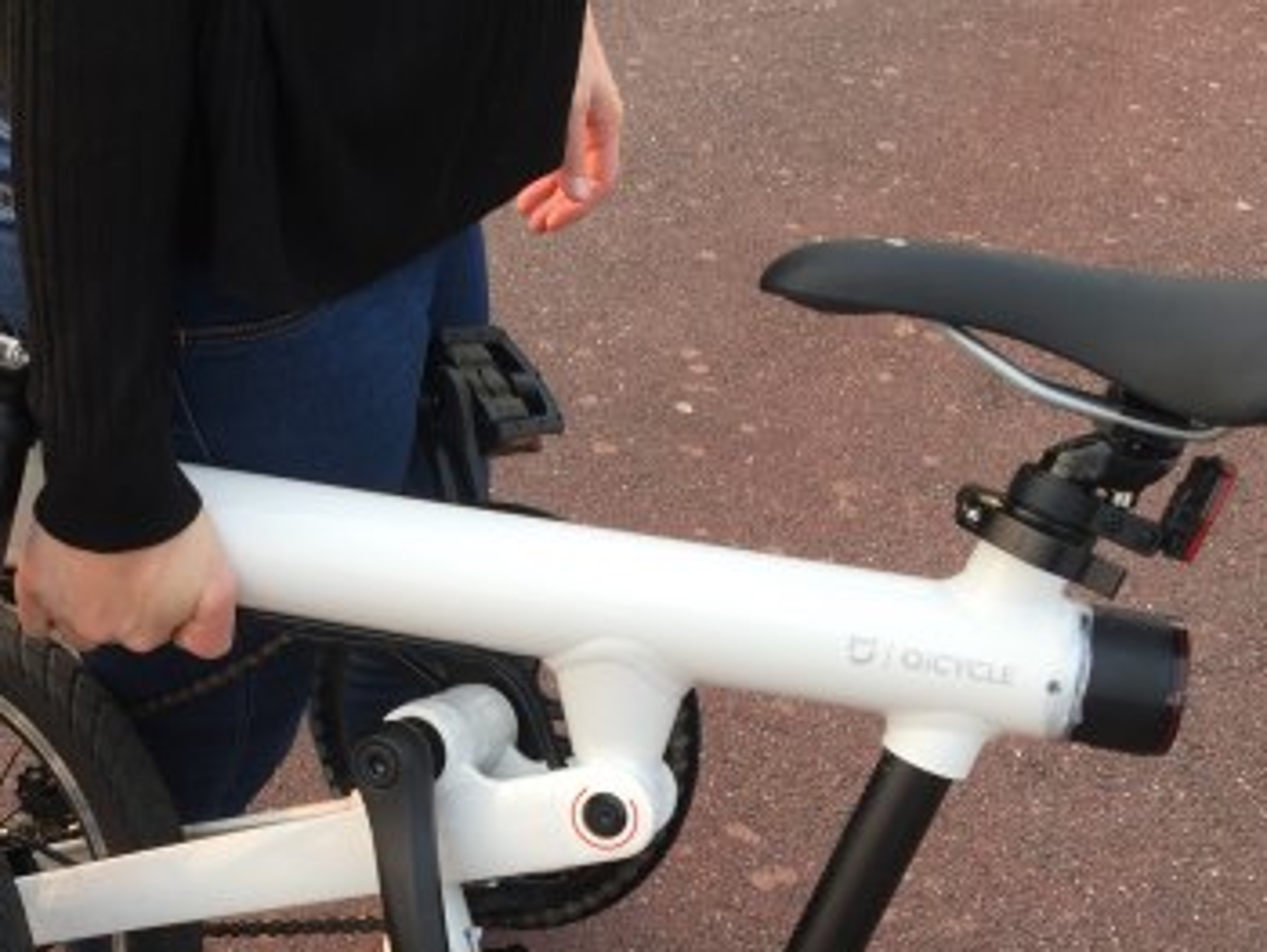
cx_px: 344
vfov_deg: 27.1
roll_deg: -6.4
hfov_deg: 35.5
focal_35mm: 53
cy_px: 746
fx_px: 1941
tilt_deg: -42.5
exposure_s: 1/220
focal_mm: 4.15
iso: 32
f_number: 2.2
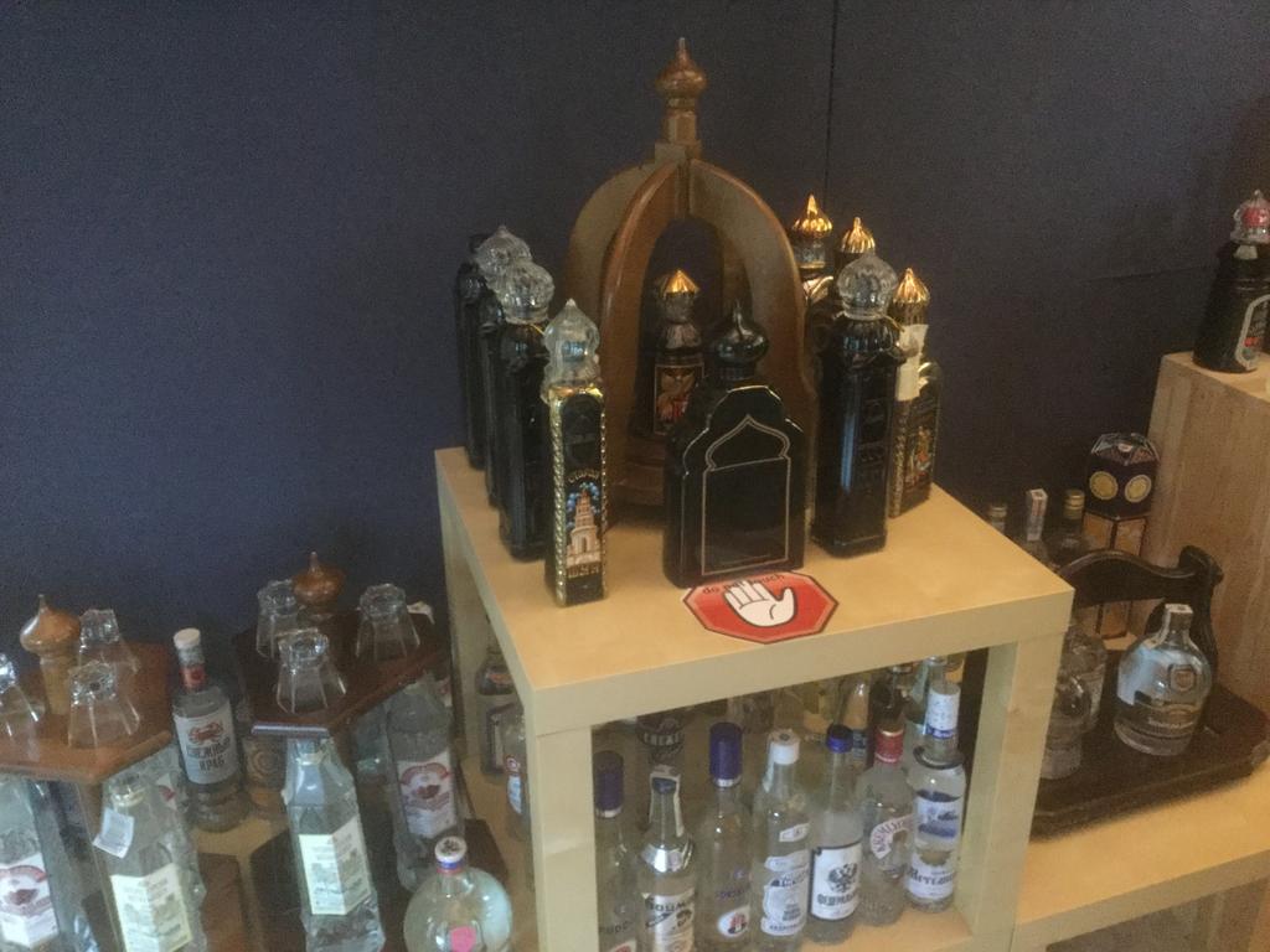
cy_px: 476
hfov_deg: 58.4
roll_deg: +1.5
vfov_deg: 45.4
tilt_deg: -25.5
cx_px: 635
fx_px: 1137
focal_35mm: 31
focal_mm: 3.3
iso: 400
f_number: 2.4
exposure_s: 1/17
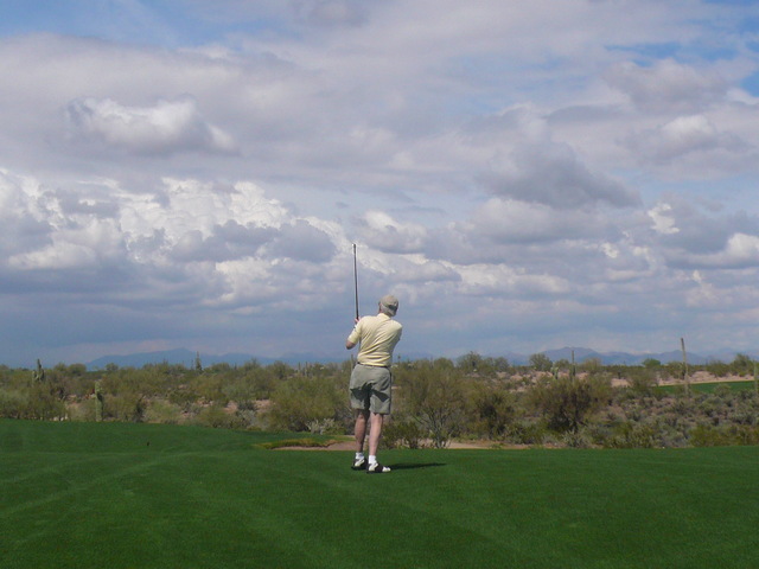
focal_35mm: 69
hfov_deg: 28.2
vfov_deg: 21.3
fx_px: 1513
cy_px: 284
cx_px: 380
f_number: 10
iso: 100
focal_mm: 7.5
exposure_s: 1/320
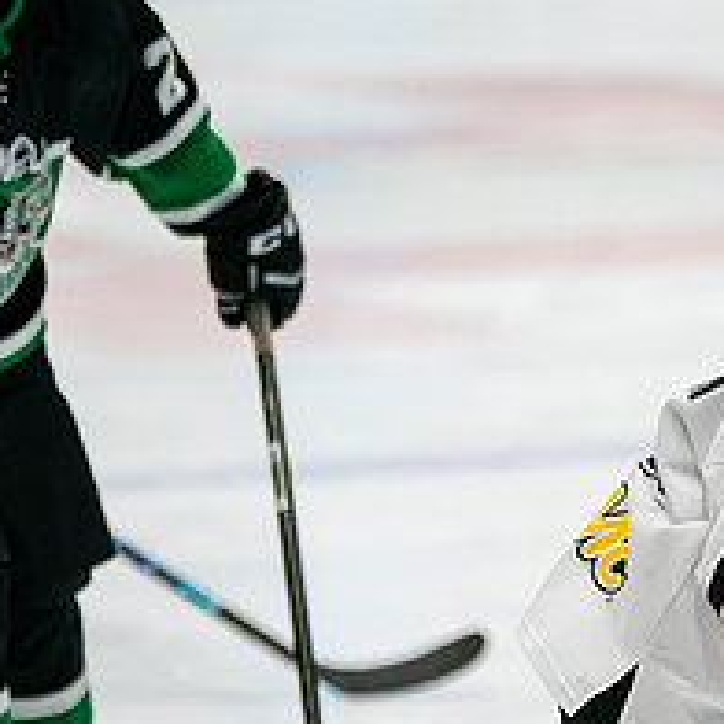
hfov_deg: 3.3
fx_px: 12447
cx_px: 883
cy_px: 648
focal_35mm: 526
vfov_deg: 3.3
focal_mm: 209
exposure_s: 1/1600
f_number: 3.2
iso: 3200
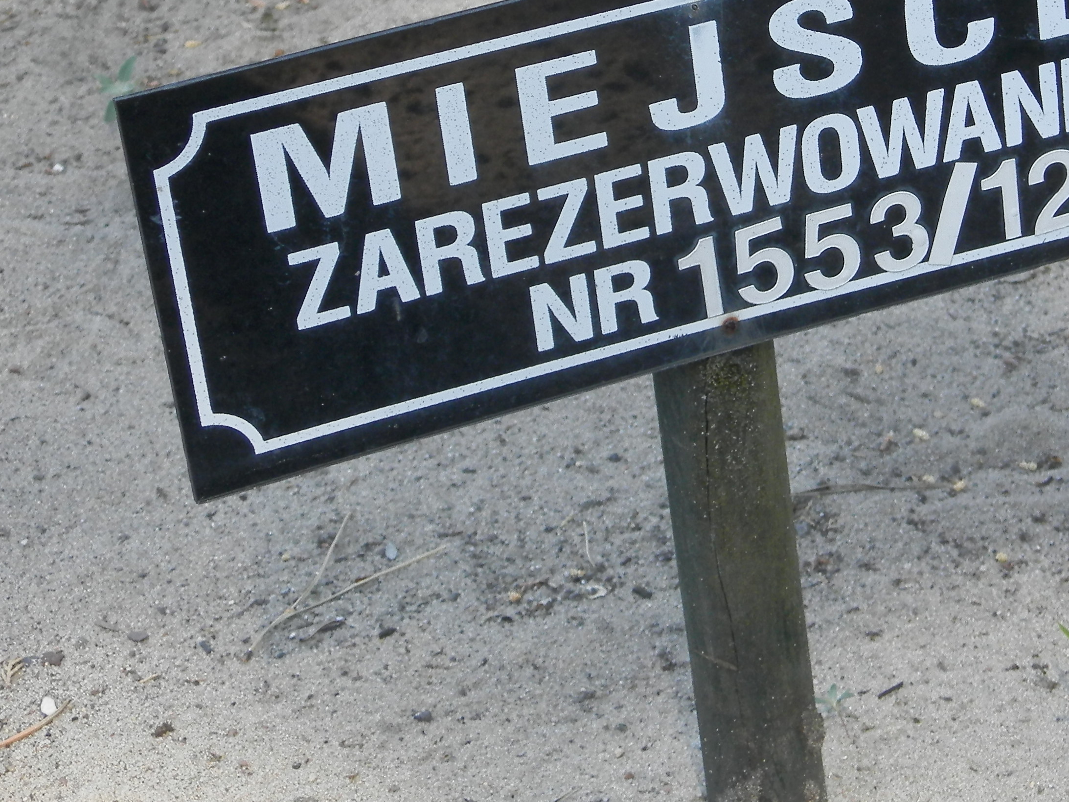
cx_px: 857
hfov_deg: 16.8
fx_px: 3582
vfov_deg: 12.7
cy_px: 88
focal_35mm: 116
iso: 80
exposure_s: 1/125
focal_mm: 9.9
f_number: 3.8
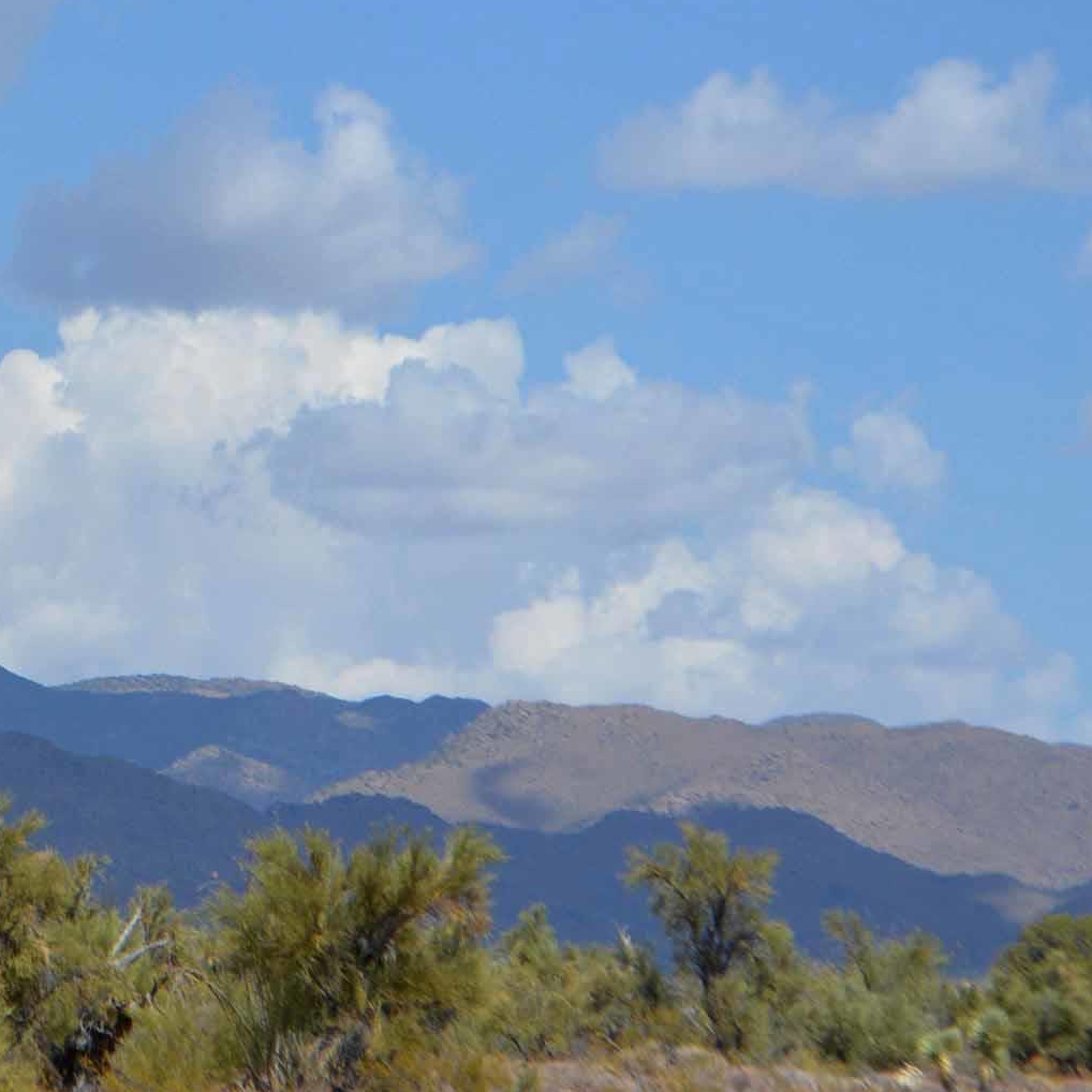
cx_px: -322
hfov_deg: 8.4
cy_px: 554
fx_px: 7361
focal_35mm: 206
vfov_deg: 8.5
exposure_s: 1/2000
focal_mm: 55
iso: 400
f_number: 7.1
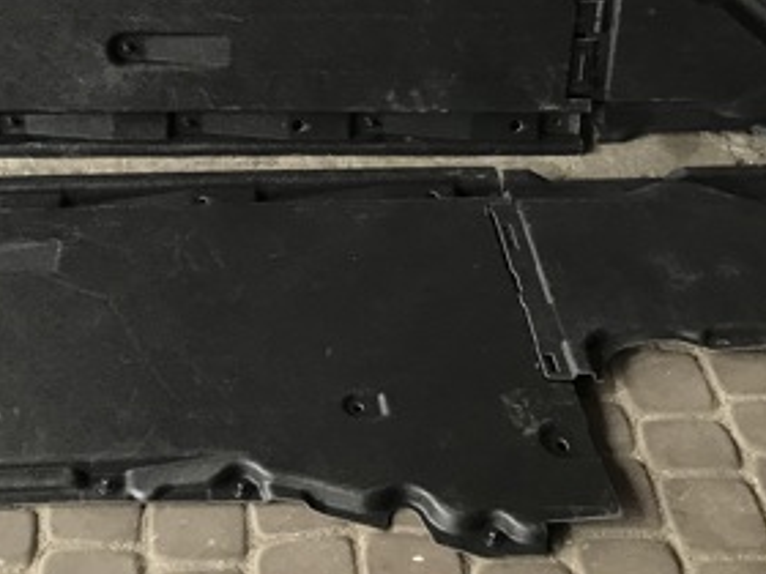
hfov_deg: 29.9
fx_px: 1416
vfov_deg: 22.3
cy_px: 51
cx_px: 211
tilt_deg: -30.4
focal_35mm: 64
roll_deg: -0.6
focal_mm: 3.99
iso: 32
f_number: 1.8
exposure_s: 1/33
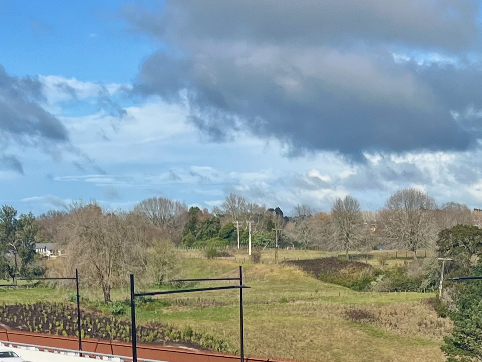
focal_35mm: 95
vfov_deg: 14.7
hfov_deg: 20.6
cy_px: 503
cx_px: 191
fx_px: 1323
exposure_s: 1/4274
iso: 50
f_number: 1.5
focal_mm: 5.7
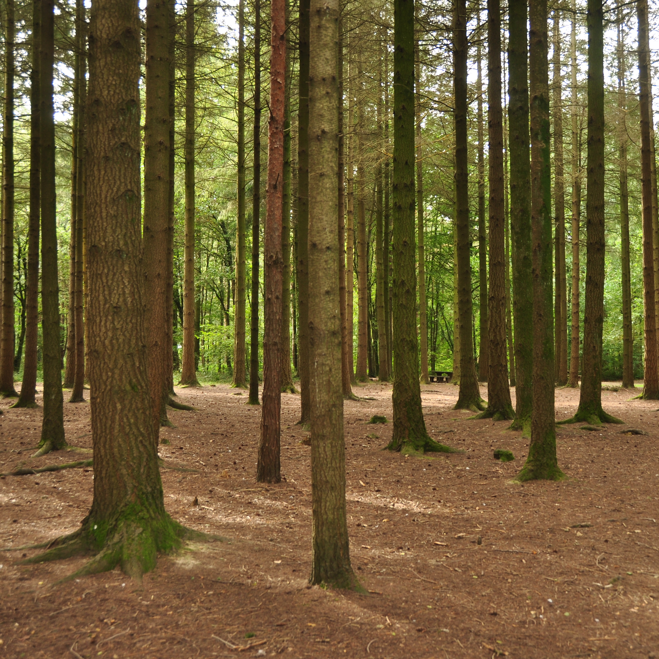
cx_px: 444
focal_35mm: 43
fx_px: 926
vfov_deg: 39.2
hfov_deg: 38.7
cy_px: 332
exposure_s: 1/25
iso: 200
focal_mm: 22
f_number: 3.8
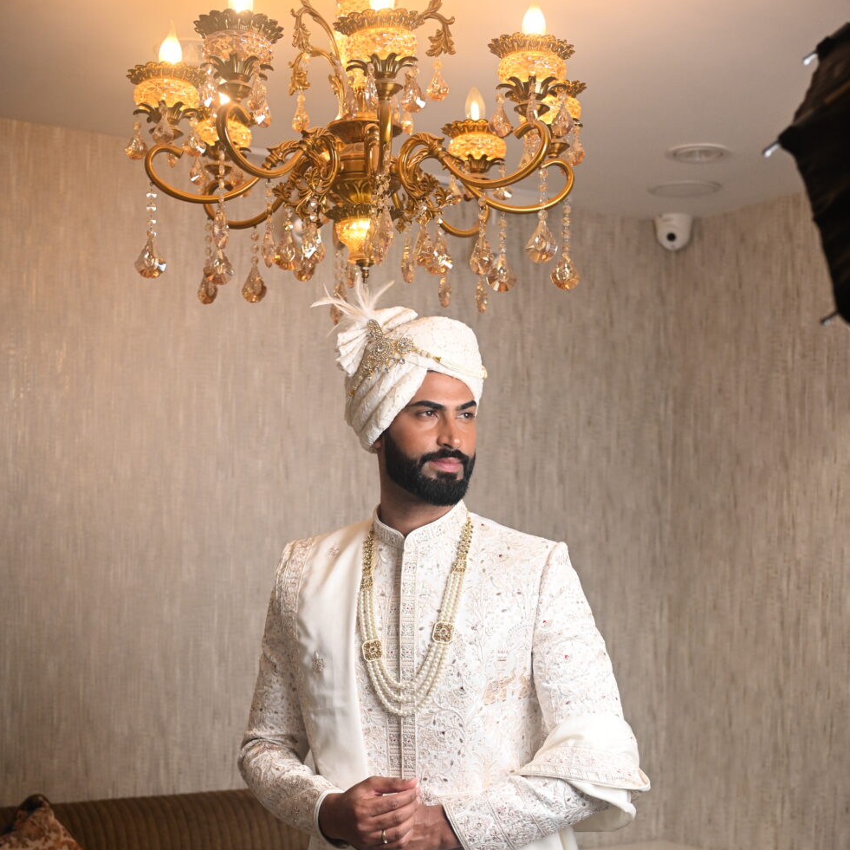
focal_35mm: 52
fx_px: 1445
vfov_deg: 32.5
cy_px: 577
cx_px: 427
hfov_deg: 32.8
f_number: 3.5
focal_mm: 40
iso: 1000
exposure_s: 1/640
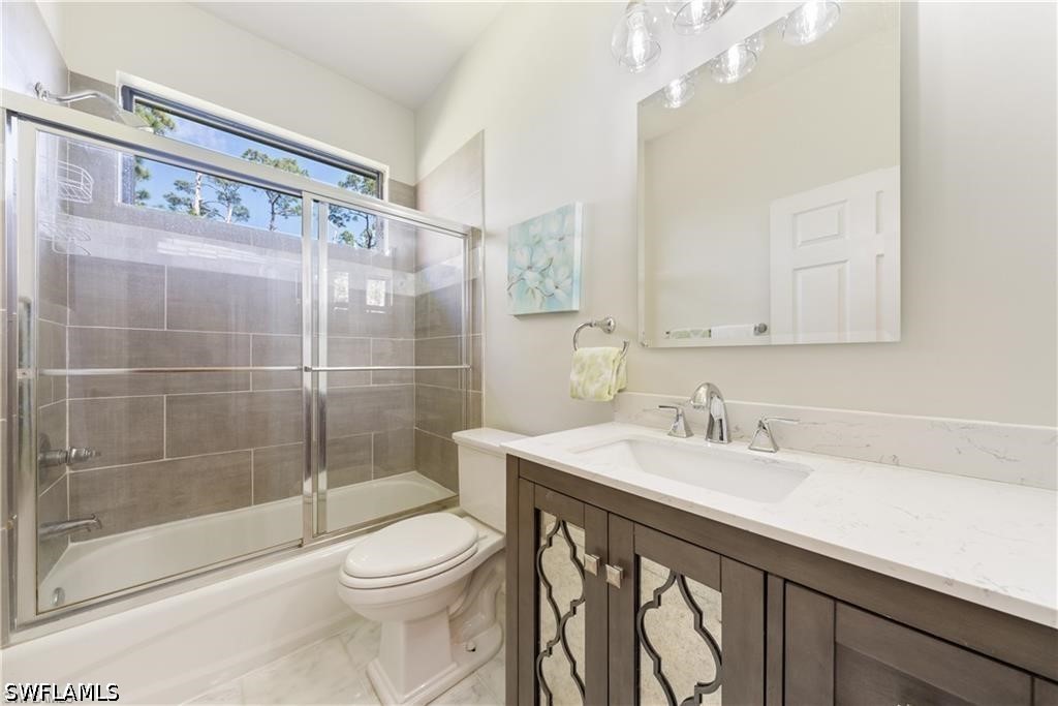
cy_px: 353
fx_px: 353
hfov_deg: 112.6
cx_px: 529
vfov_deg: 90.0
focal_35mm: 12
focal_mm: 12
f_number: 9
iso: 200
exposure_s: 1/2
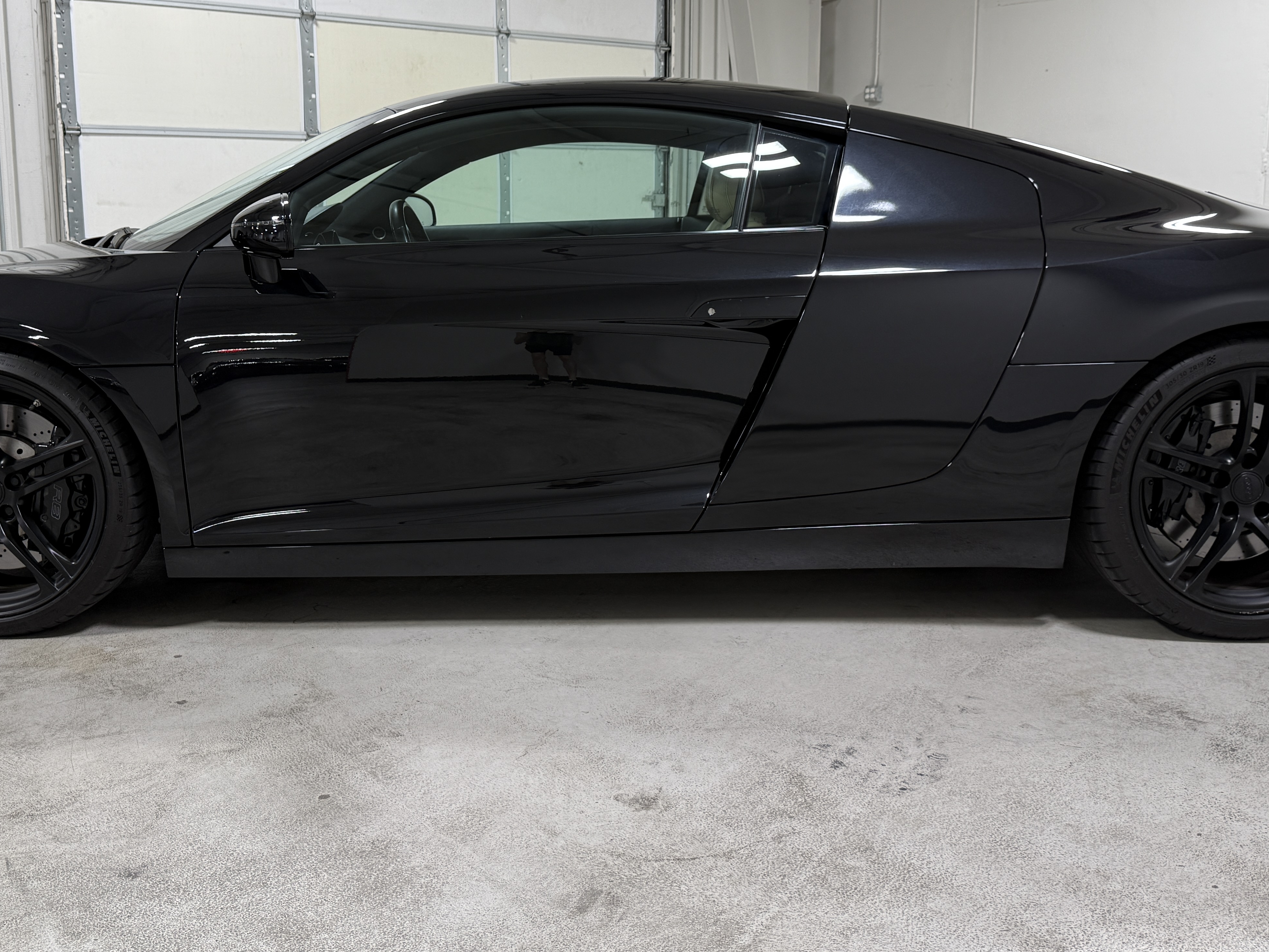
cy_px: 362
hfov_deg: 52.6
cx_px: 596
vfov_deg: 40.4
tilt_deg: -7.4
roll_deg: +1.0
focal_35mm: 35
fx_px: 1283
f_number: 1.78
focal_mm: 6.76
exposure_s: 1/120
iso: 80
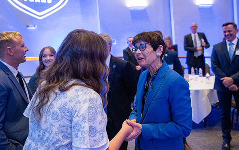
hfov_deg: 59.6
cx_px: 109
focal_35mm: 32
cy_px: 56
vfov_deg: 39.2
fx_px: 208
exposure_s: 1/160
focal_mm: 26
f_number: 2.8
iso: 5000
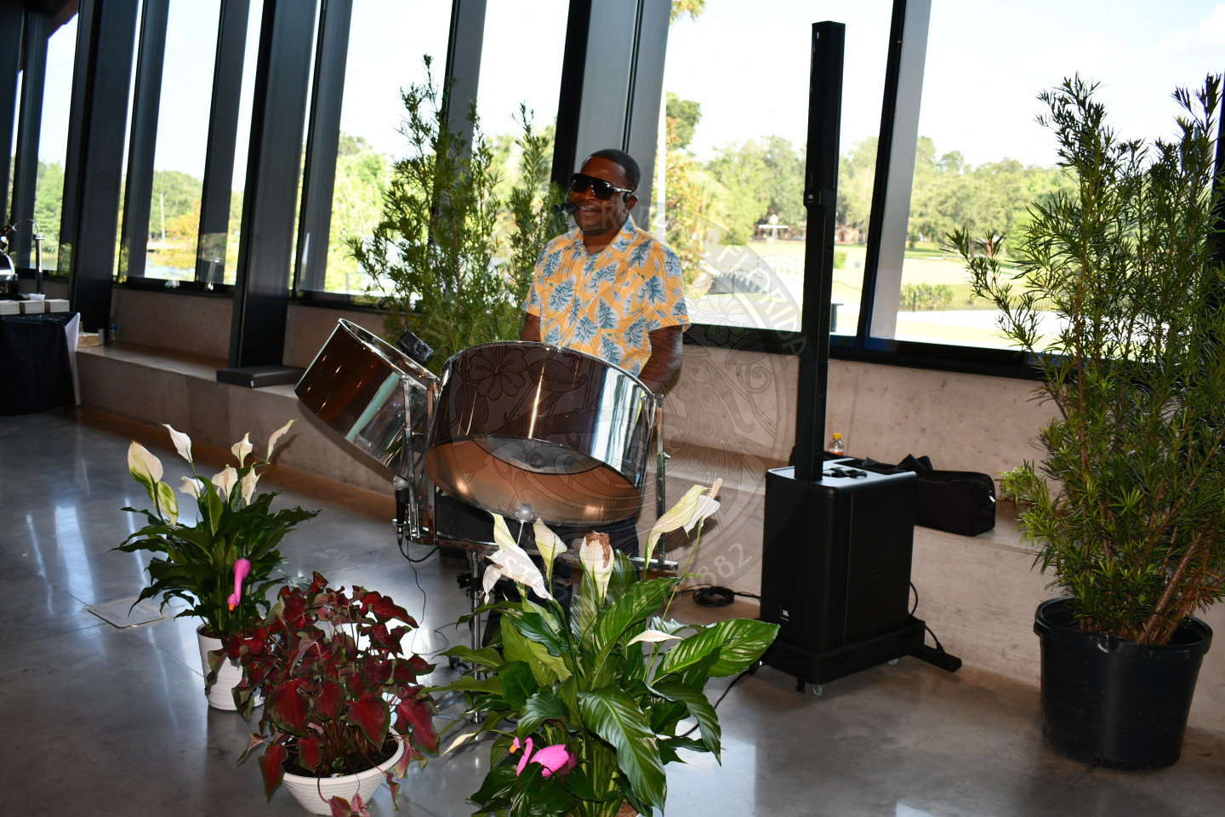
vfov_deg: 40.0
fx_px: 1123
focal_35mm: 33
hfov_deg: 57.2
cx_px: 612
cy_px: 408
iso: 100
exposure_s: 1/60
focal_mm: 22
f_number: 3.8
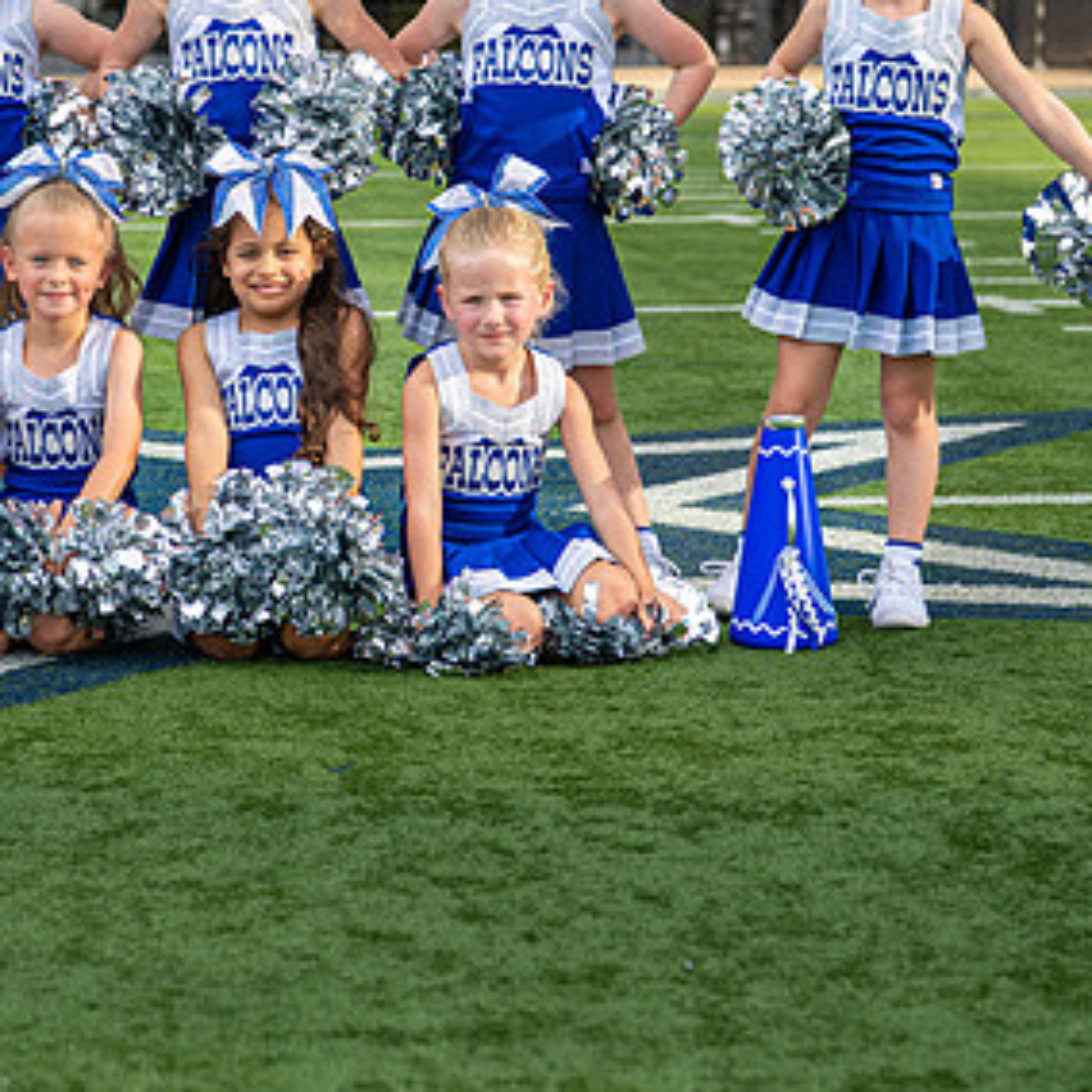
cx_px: 176
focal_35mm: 114
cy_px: 263
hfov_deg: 15.2
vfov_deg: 15.2
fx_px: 4069
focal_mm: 50
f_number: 2.8
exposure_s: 1/1250
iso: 125
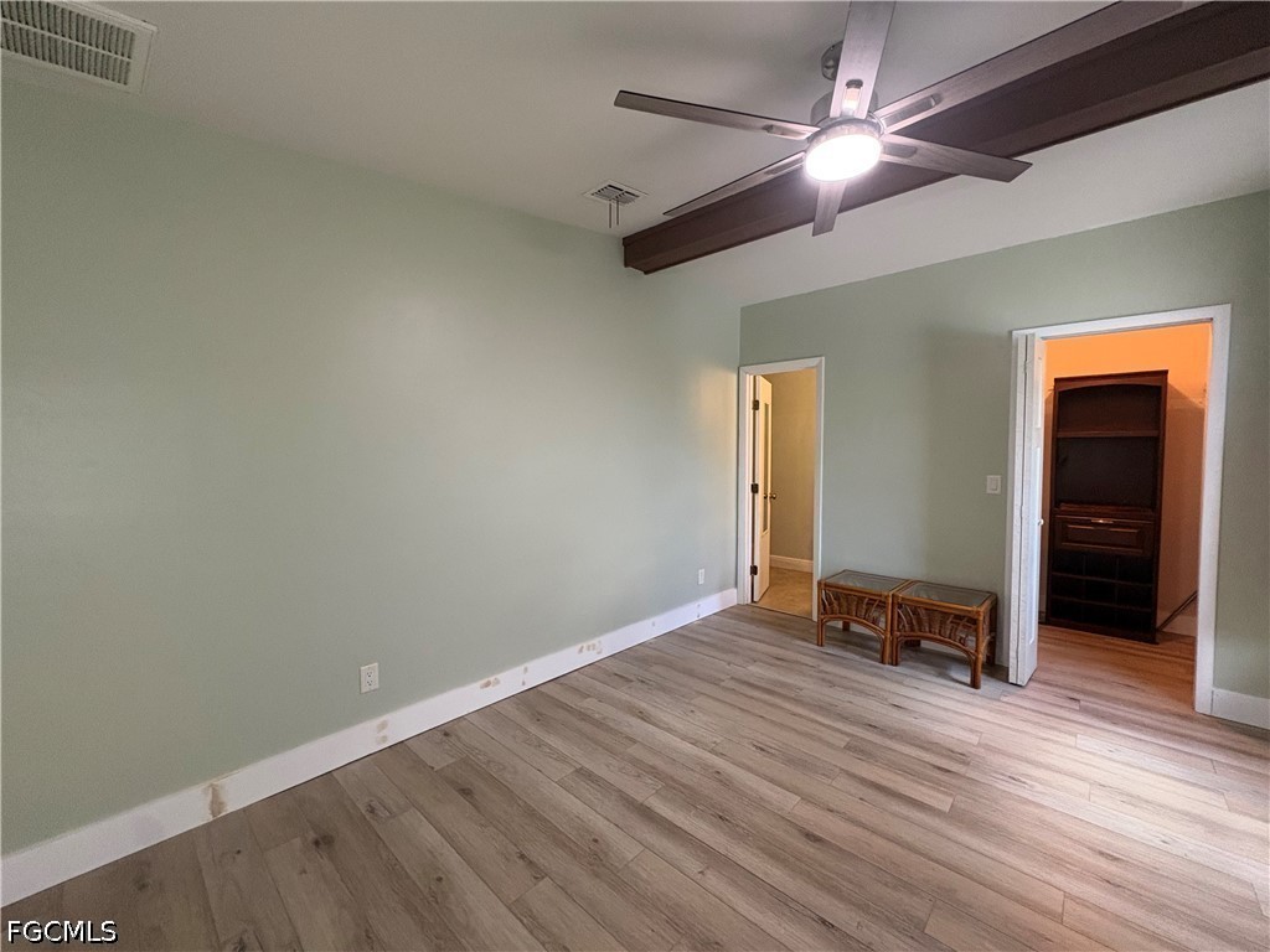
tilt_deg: -1.4
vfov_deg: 85.7
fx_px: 514
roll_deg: -0.1
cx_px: 635
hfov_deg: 102.1
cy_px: 476
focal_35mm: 14
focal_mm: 2.22
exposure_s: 1/60
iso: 400
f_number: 2.2
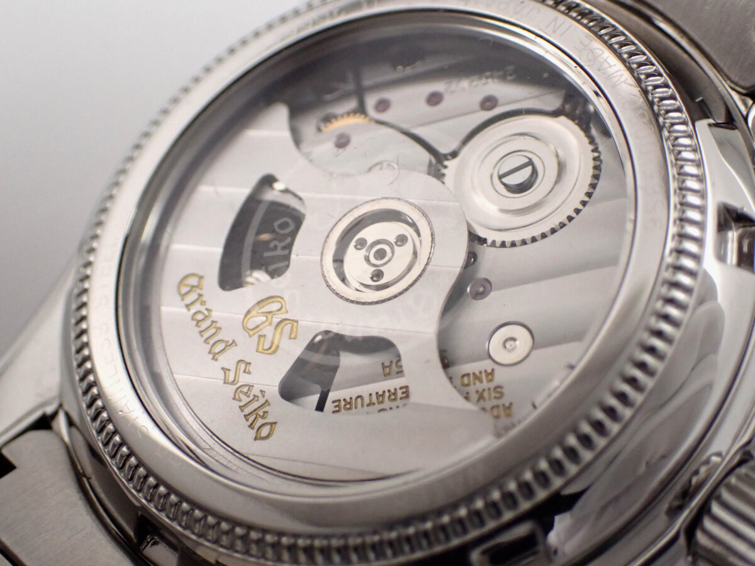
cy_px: 283
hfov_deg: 29.0
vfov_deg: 21.9
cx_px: 378
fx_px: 1461
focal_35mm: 67
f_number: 3.8
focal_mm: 11.88
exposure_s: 1/100
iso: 800
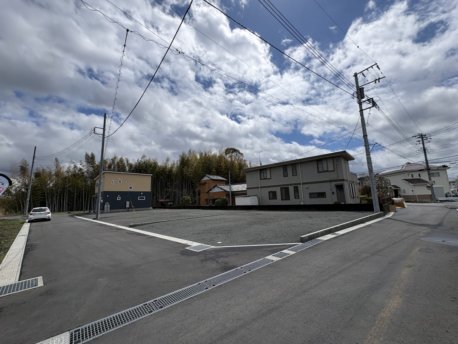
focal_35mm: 14
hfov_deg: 102.1
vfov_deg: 85.7
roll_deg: +2.4
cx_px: 229
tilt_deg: +8.5
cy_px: 172
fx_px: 185
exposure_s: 1/6135
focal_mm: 2.22
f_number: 2.2
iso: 50
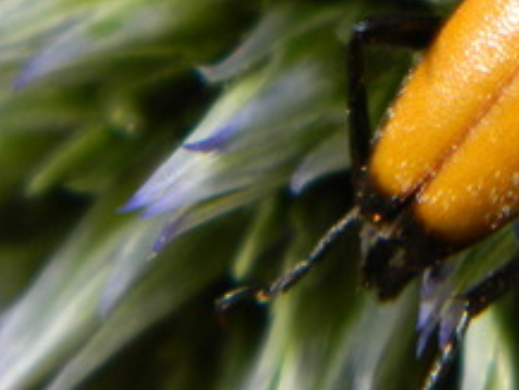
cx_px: 513
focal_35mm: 405
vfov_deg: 3.7
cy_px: -141
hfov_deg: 4.9
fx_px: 6076
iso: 100
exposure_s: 1/400
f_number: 4.5
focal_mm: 18.6
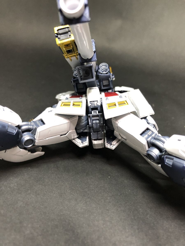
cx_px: 92
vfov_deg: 63.4
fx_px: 200
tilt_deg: -27.8
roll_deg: -12.7
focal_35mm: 28
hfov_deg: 49.7
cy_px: 123
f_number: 1.8
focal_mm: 3.99
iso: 100
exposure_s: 1/17
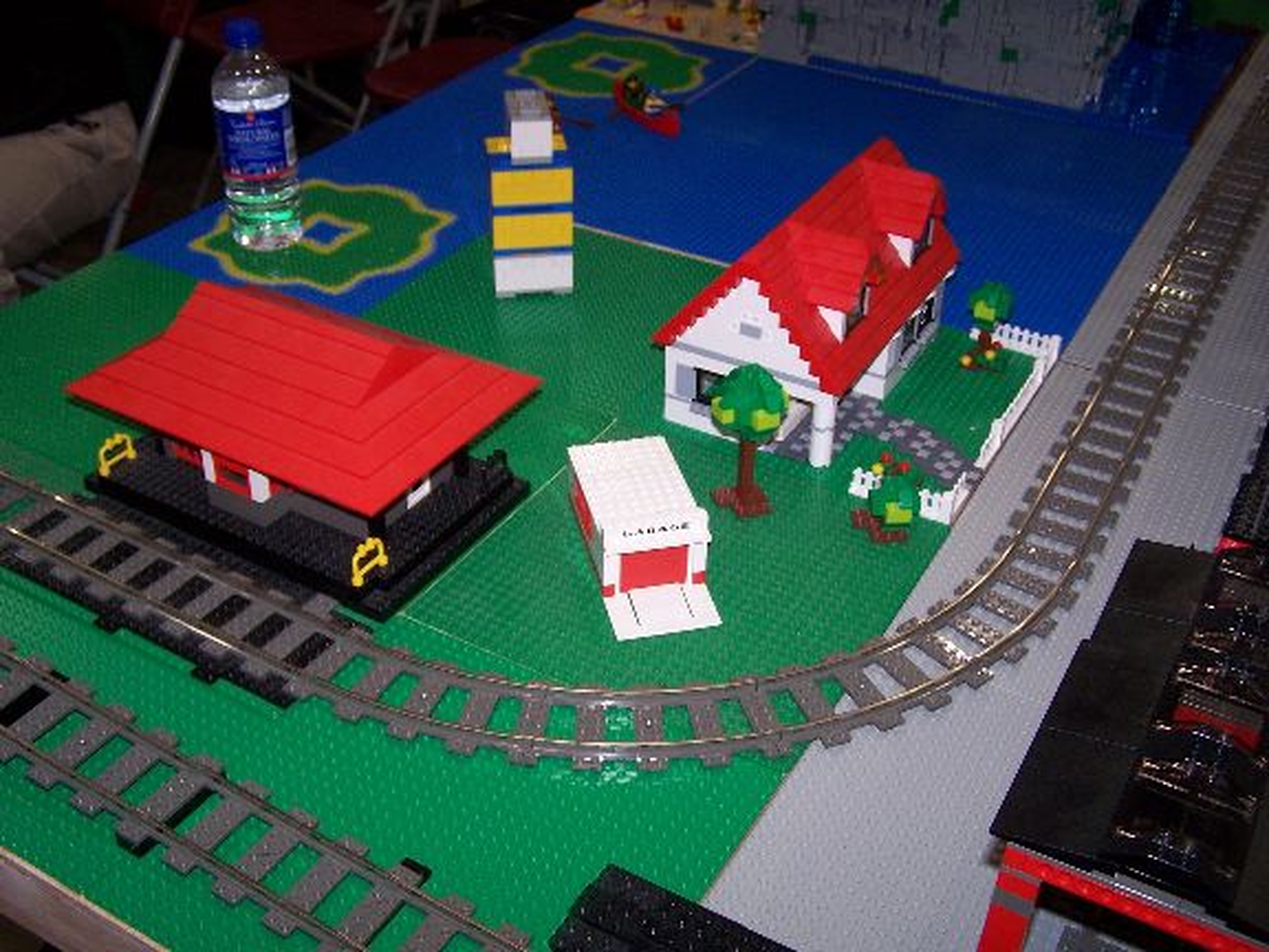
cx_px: 634
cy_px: 476
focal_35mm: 38
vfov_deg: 37.7
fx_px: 1393
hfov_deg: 49.0
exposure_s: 1/60
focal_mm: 6.3
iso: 140
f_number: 2.8
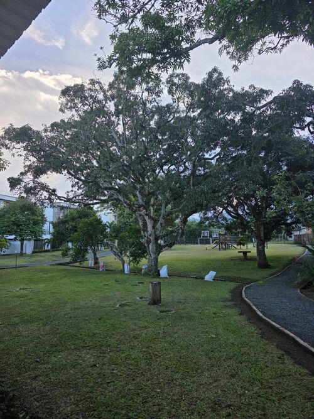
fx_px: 278
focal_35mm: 23
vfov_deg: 73.9
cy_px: 210
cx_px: 157
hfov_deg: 58.9
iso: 40
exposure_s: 1/359
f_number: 1.7
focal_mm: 6.3
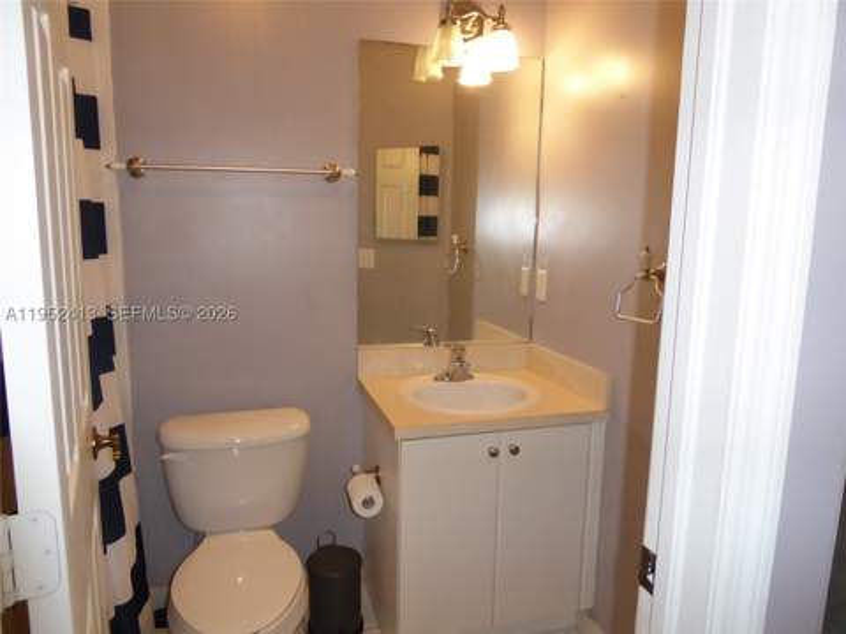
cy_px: 317
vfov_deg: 54.9
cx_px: 423
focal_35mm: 25
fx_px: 611
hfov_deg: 69.4
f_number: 3.3
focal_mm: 4.3
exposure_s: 1/60
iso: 400
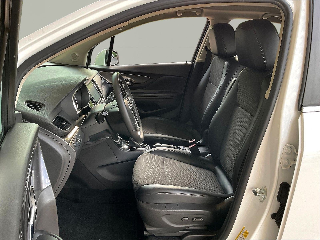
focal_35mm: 29
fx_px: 268
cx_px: 160
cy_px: 120
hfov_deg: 61.7
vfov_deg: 48.2
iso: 64
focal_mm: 3
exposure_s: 1/117
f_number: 1.8
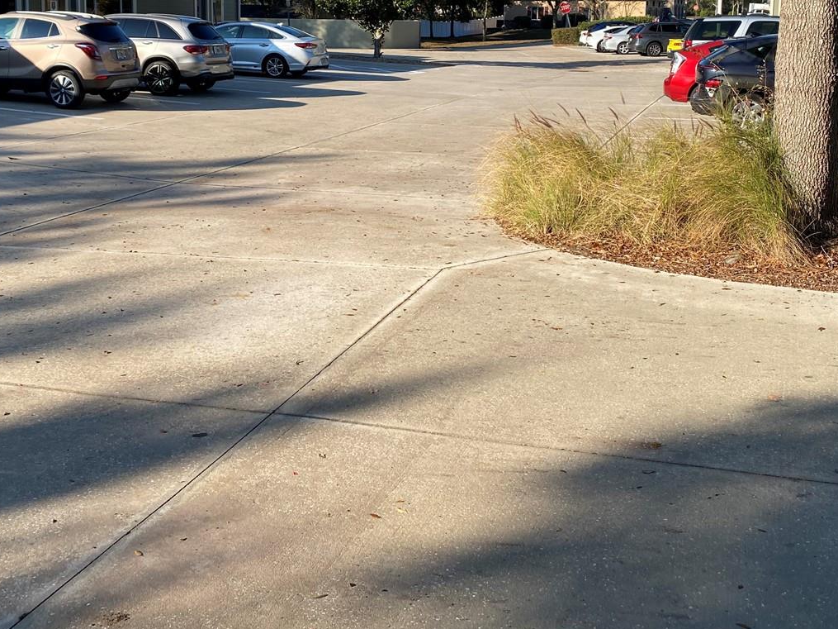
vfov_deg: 34.2
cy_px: 138
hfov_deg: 45.7
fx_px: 992
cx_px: 385
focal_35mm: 41
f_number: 1.8
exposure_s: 1/1754
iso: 32
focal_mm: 4.25
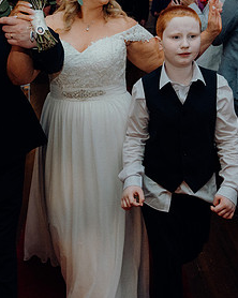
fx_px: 414
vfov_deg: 39.3
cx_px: 83
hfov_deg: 31.8
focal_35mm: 47
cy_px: 114
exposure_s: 1/160
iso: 2500
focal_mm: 24
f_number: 3.5
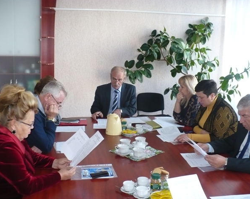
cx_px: 124
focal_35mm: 39
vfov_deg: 38.2
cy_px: 99
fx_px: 288
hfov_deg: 46.9
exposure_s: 1/30
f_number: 2.8
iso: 250
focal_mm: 6.1
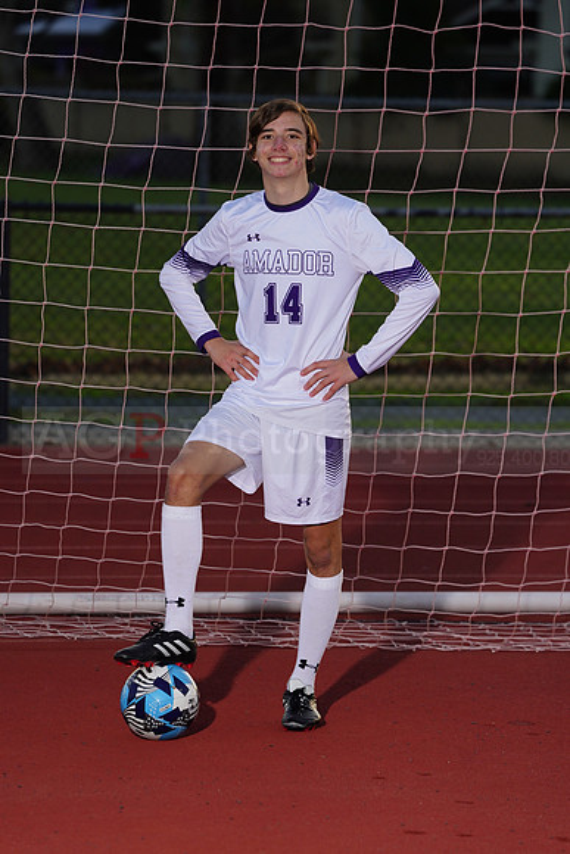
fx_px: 5364
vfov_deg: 9.1
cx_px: 285
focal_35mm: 226
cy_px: 427
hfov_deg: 6.1
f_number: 5.6
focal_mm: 226
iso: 320
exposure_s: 1/250
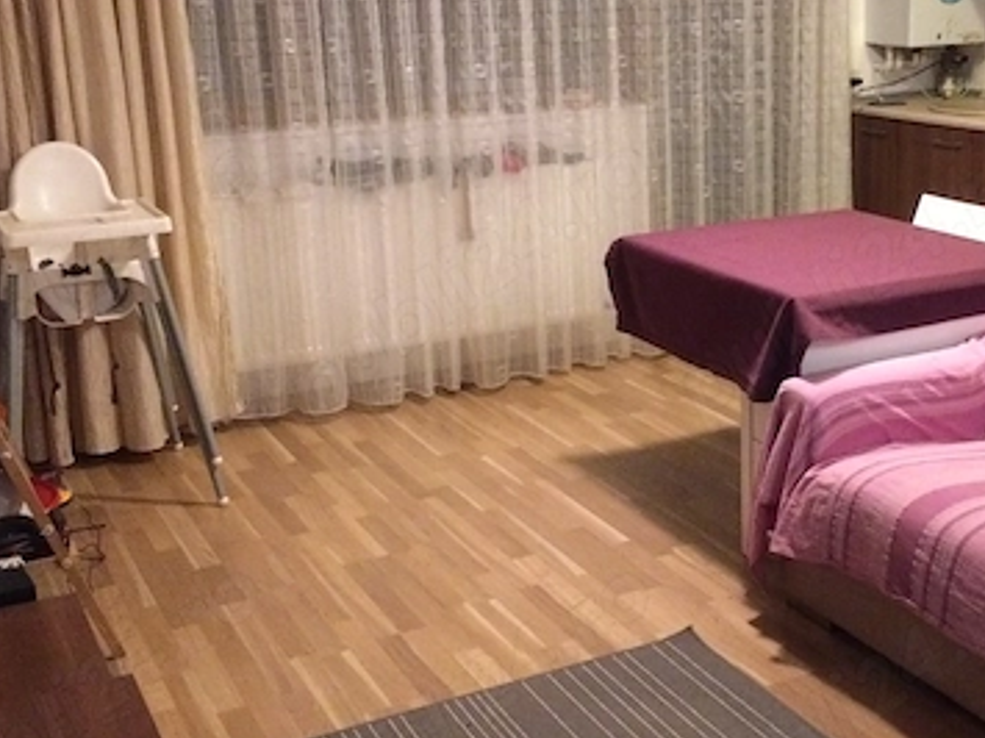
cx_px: 663
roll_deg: +1.0
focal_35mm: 49
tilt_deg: -13.6
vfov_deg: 29.6
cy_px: 311
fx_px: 1394
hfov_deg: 38.4
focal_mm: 4.15
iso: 500
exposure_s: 1/17
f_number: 2.2
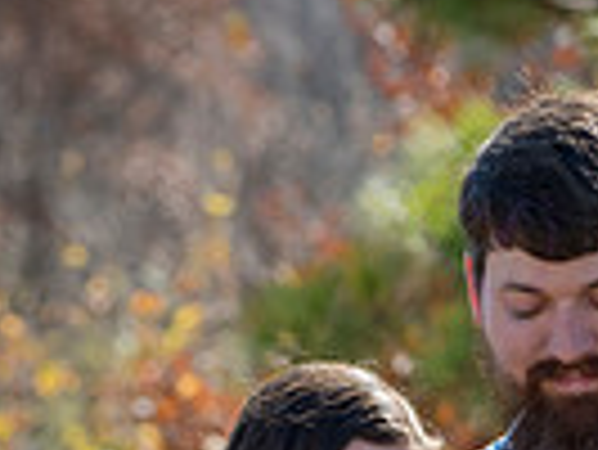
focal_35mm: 391
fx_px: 6761
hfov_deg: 5.1
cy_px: 652
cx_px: 508
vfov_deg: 3.8
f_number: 5
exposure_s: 1/640
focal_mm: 120
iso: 400
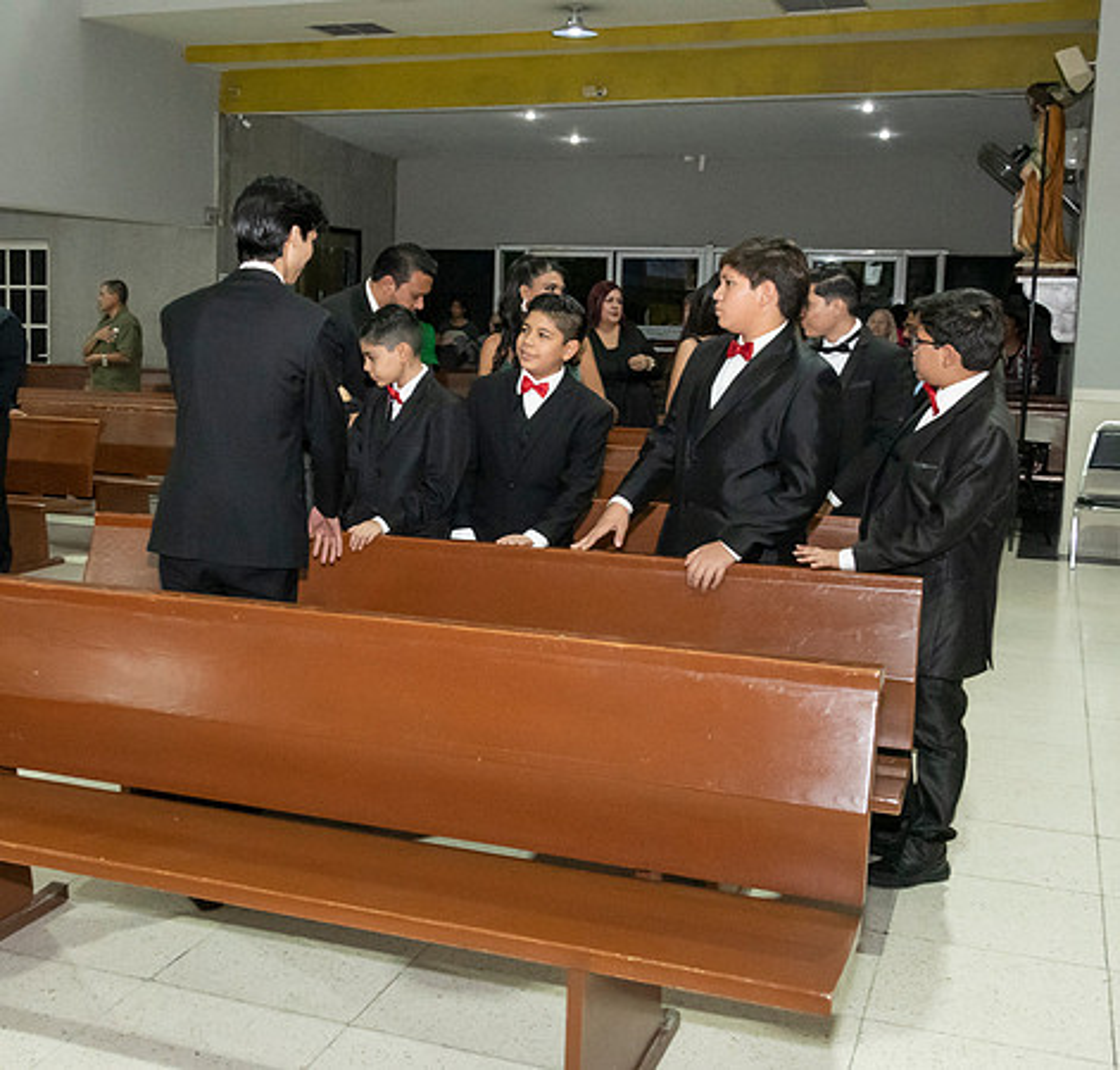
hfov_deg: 40.8
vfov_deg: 39.4
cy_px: 465
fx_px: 1491
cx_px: 393
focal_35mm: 42
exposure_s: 1/160
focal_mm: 18
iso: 1600
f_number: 6.3
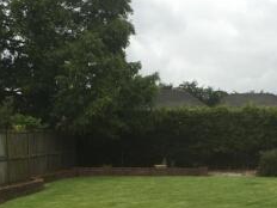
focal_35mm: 73
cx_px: 155
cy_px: 195
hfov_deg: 26.7
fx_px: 584
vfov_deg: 19.7
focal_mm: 4.15
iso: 25
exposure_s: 1/625
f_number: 2.2
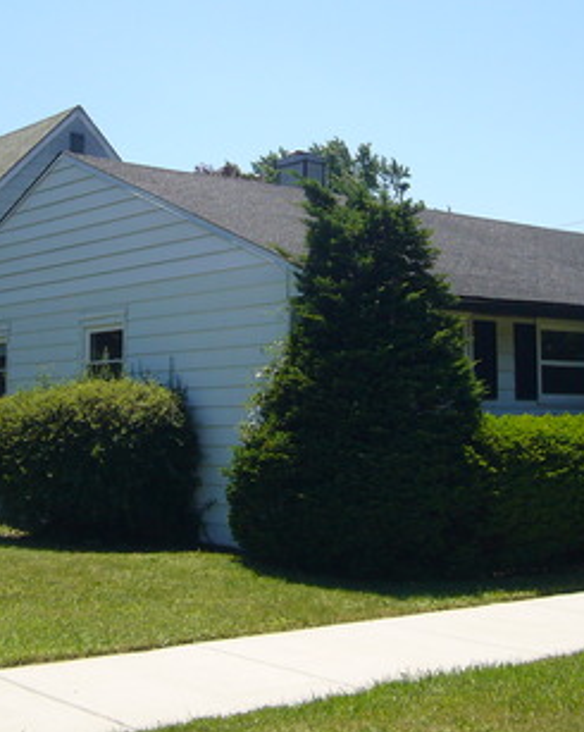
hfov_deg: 26.6
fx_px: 1233
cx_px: 226
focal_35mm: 57
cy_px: 334
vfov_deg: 33.0
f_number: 5.6
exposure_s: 1/250
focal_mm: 4.6
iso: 80
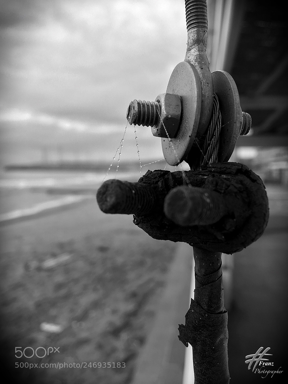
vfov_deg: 61.7
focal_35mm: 29
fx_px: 322
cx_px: 144
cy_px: 192
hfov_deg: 48.2
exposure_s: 1/104
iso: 25
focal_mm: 4.15
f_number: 2.2
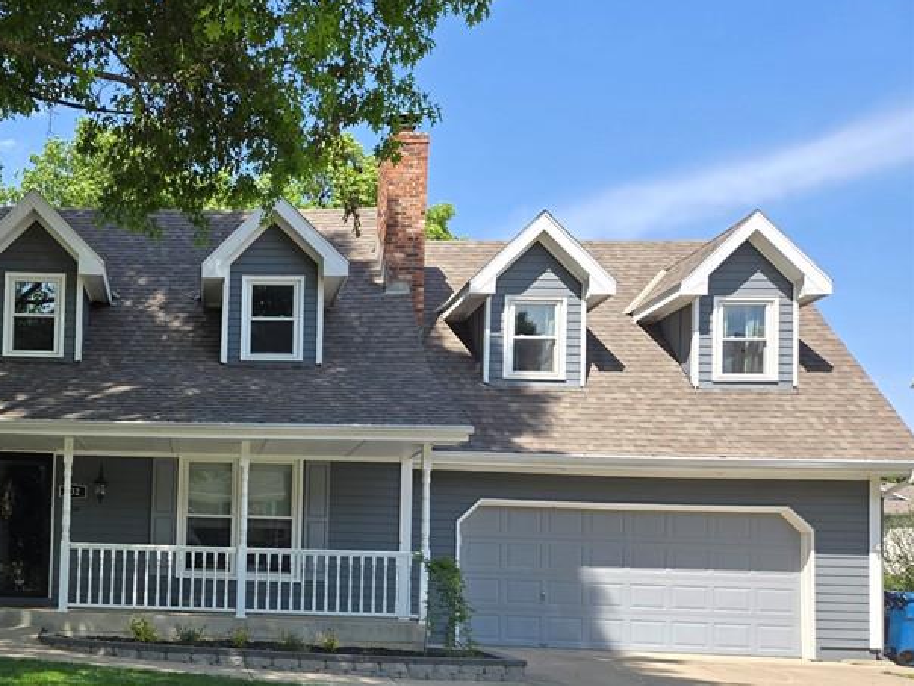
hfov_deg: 44.8
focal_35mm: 39
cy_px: 544
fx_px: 1030
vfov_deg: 35.7
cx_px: 145
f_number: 1.8
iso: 25
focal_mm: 5.4
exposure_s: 1/744
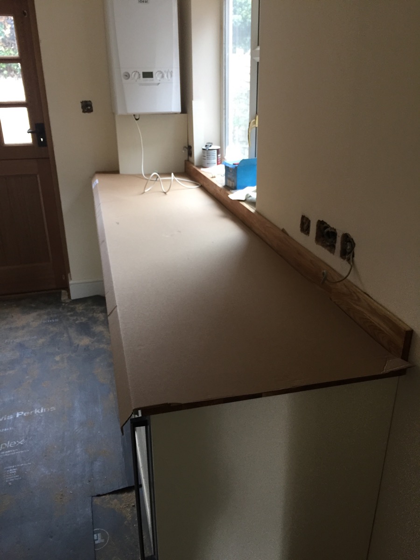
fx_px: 469
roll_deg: +1.4
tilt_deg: -22.6
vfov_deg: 61.7
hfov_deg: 48.2
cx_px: 210
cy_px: 280
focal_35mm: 29
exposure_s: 1/33
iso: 80
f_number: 2.2
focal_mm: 4.15
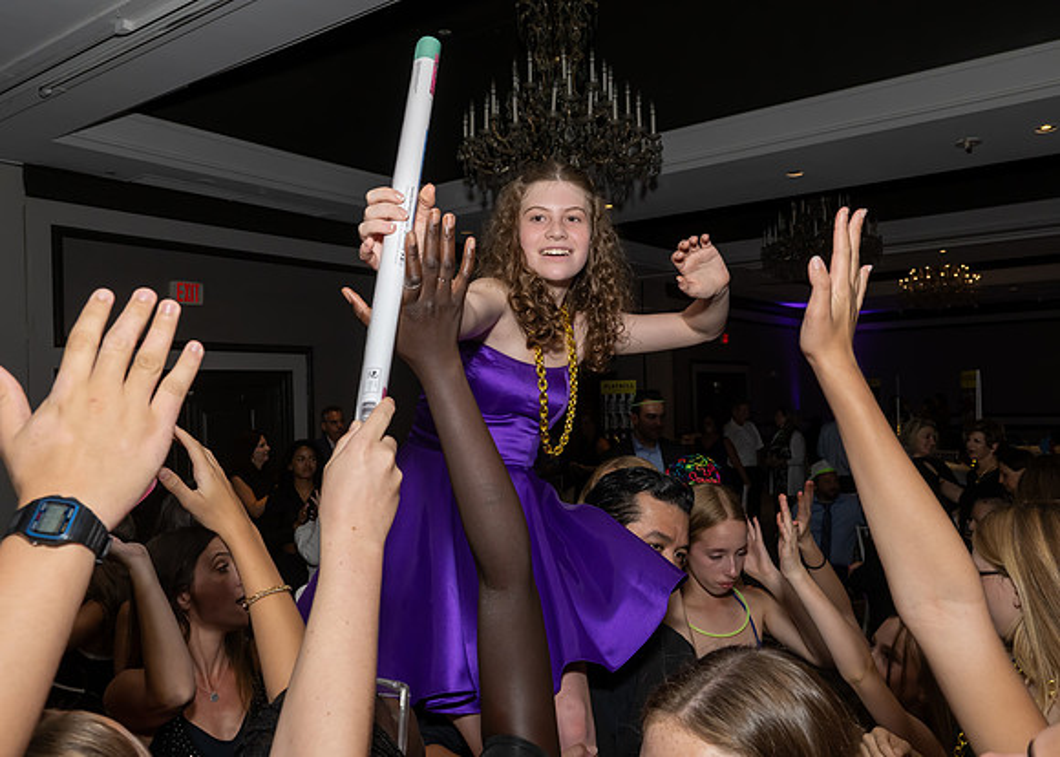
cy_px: 378
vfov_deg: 51.2
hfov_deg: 67.7
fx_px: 789
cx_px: 558
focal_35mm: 26
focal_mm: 17
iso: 1000
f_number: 7.1
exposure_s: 1/250
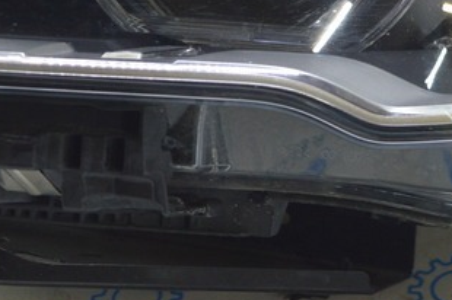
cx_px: 77
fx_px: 1676
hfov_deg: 15.2
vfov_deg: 10.2
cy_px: 1
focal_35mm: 134
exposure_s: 1/20
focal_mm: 27
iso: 400
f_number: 5.6
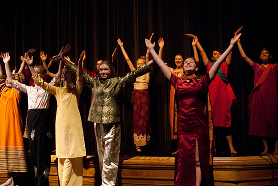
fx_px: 375
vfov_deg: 27.9
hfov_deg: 40.7
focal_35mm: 49
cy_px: 95
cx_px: 134
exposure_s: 1/80
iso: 800
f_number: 2.8
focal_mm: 31
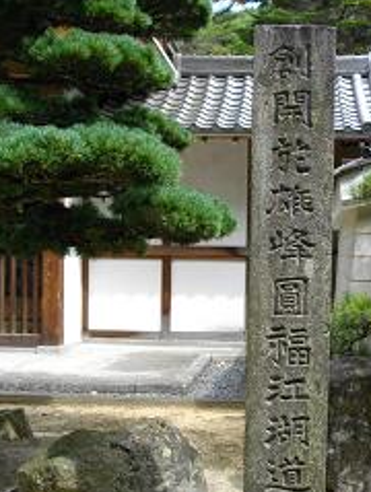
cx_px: 282
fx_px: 741
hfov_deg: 27.7
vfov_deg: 36.7
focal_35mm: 52
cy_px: 265
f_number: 2.9
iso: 100
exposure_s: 1/320
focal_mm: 5.7
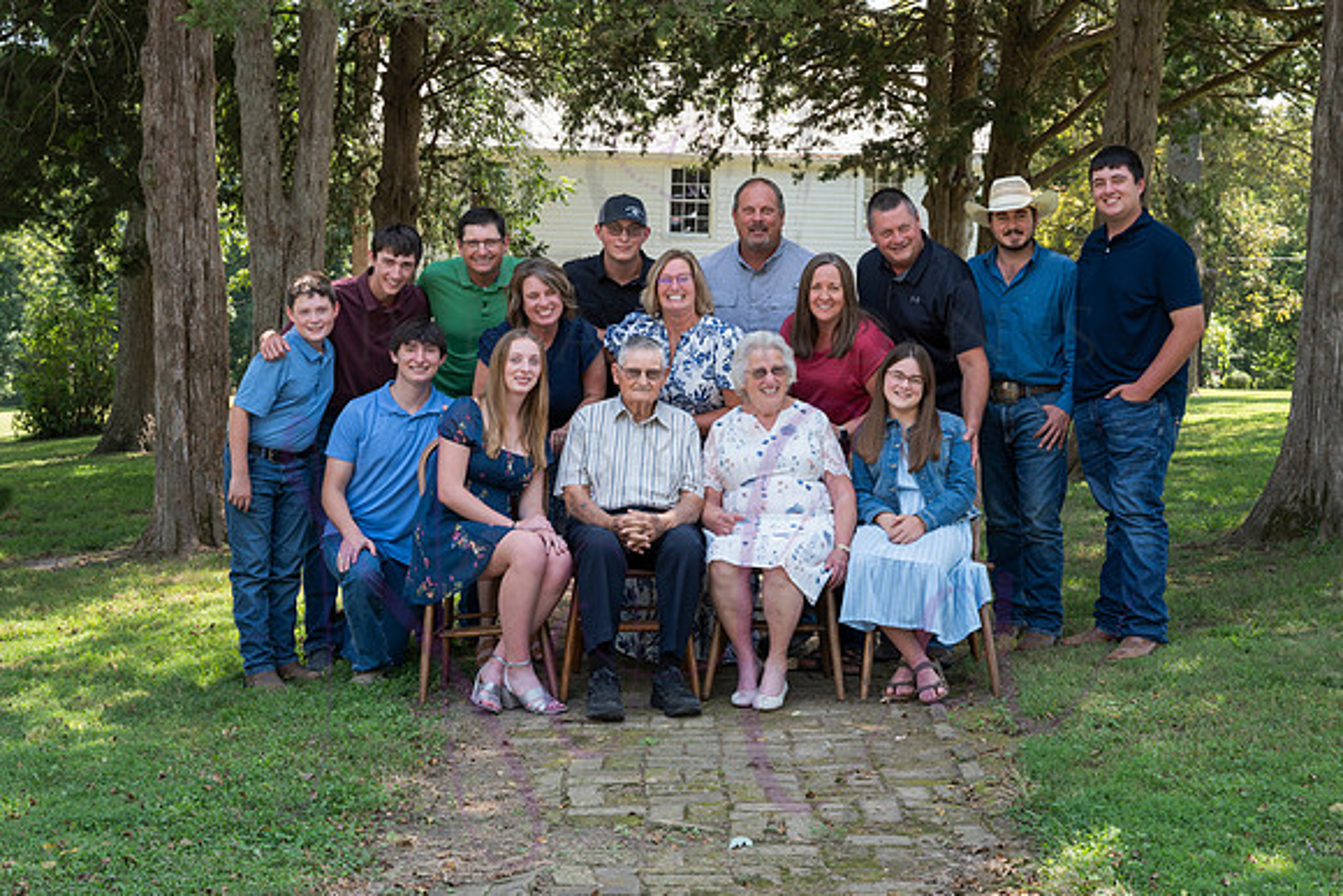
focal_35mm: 52
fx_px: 1940
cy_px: 448
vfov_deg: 26.0
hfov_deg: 38.2
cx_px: 672
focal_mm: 52
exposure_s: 1/125
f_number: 8
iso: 400
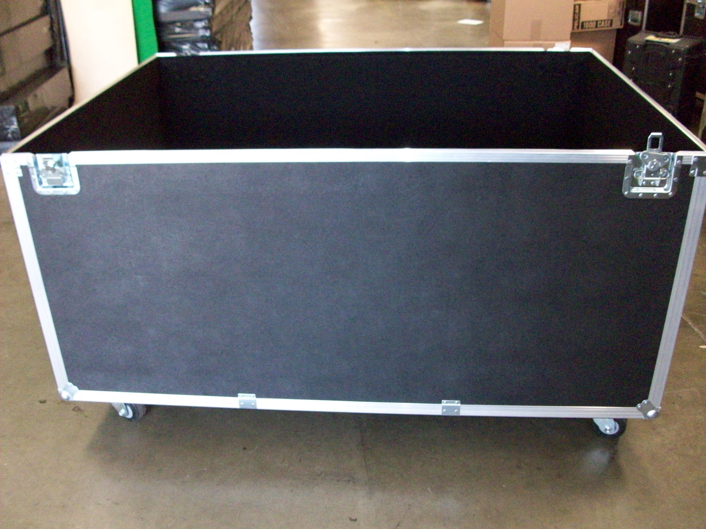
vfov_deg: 41.8
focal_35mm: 34
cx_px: 353
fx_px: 693
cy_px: 264
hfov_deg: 54.0
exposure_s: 1/60
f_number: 2.8
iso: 320
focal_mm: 5.7
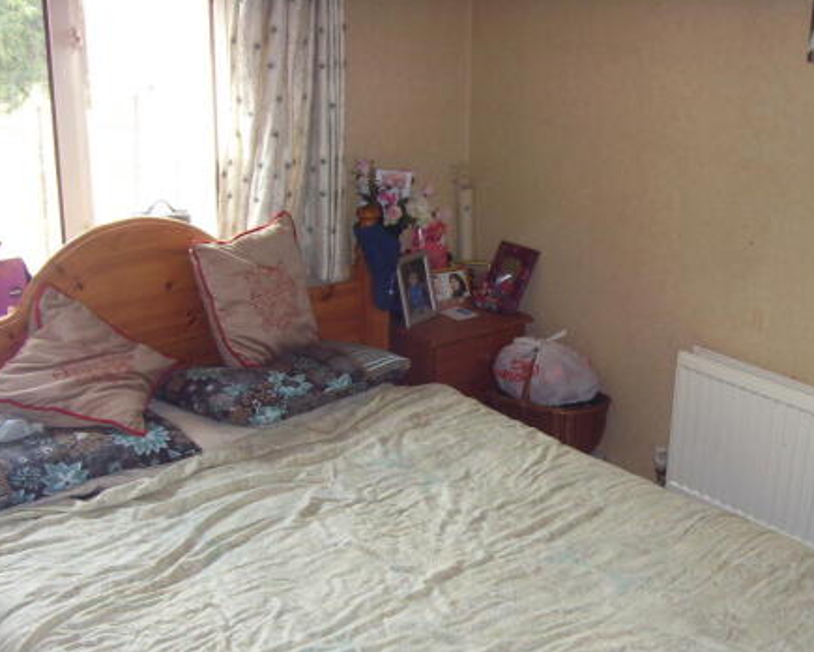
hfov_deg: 36.6
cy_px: 404
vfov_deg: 29.6
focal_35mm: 51
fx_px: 1229
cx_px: 478
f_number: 3.5
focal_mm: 6.6
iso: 100
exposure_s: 1/45
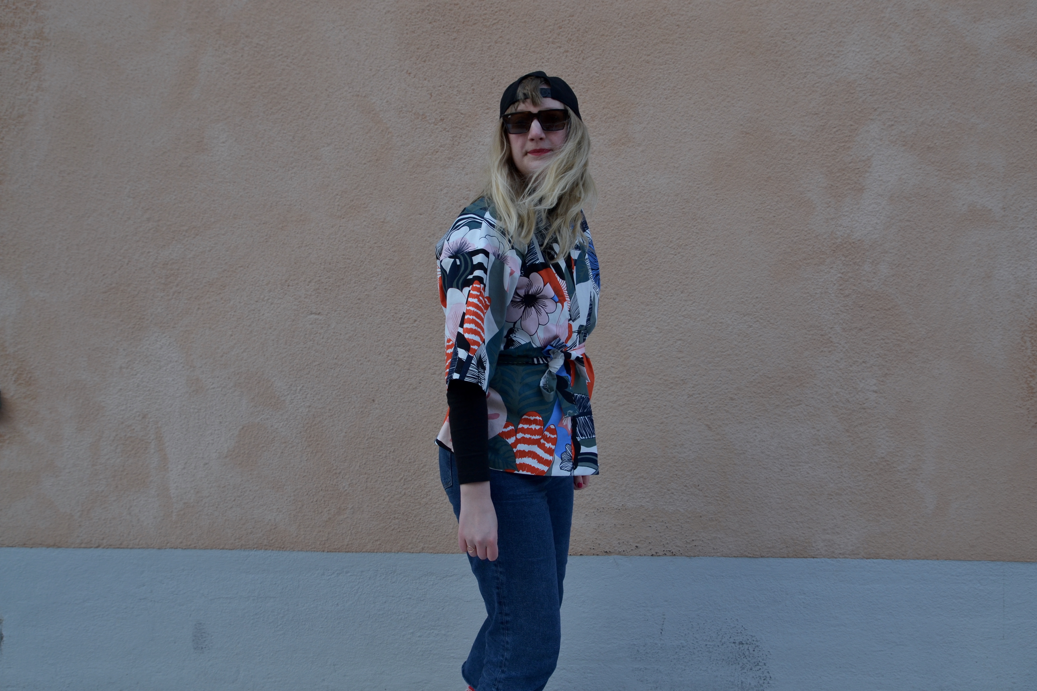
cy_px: 346
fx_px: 1037
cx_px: 518
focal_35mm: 36
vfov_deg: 36.9
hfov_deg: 53.1
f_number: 6.3
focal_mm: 24
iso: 200
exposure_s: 1/160
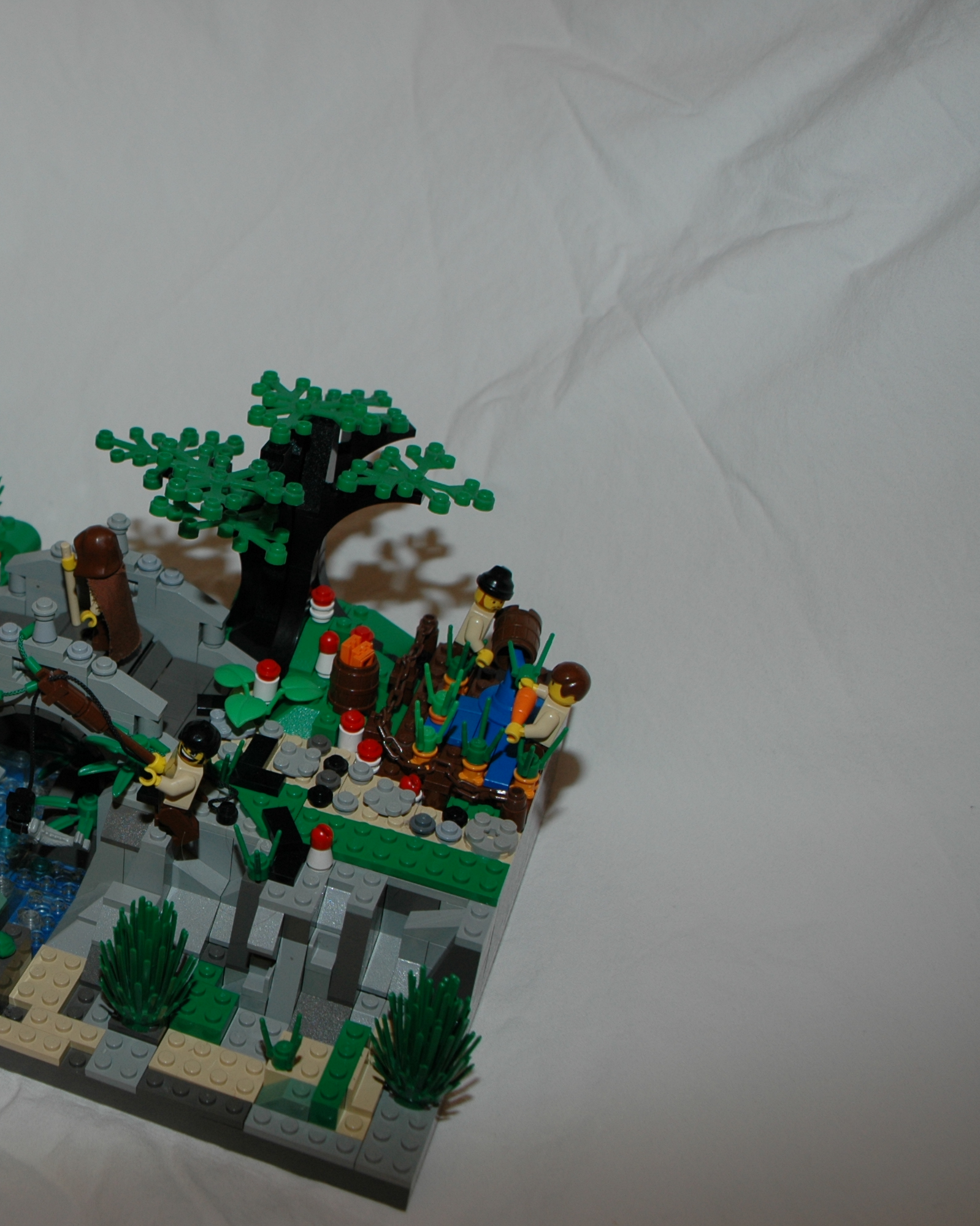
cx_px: 70
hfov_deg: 29.5
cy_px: 613
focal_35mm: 49
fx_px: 1766
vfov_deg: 38.3
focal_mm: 23
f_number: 4
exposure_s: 1/60
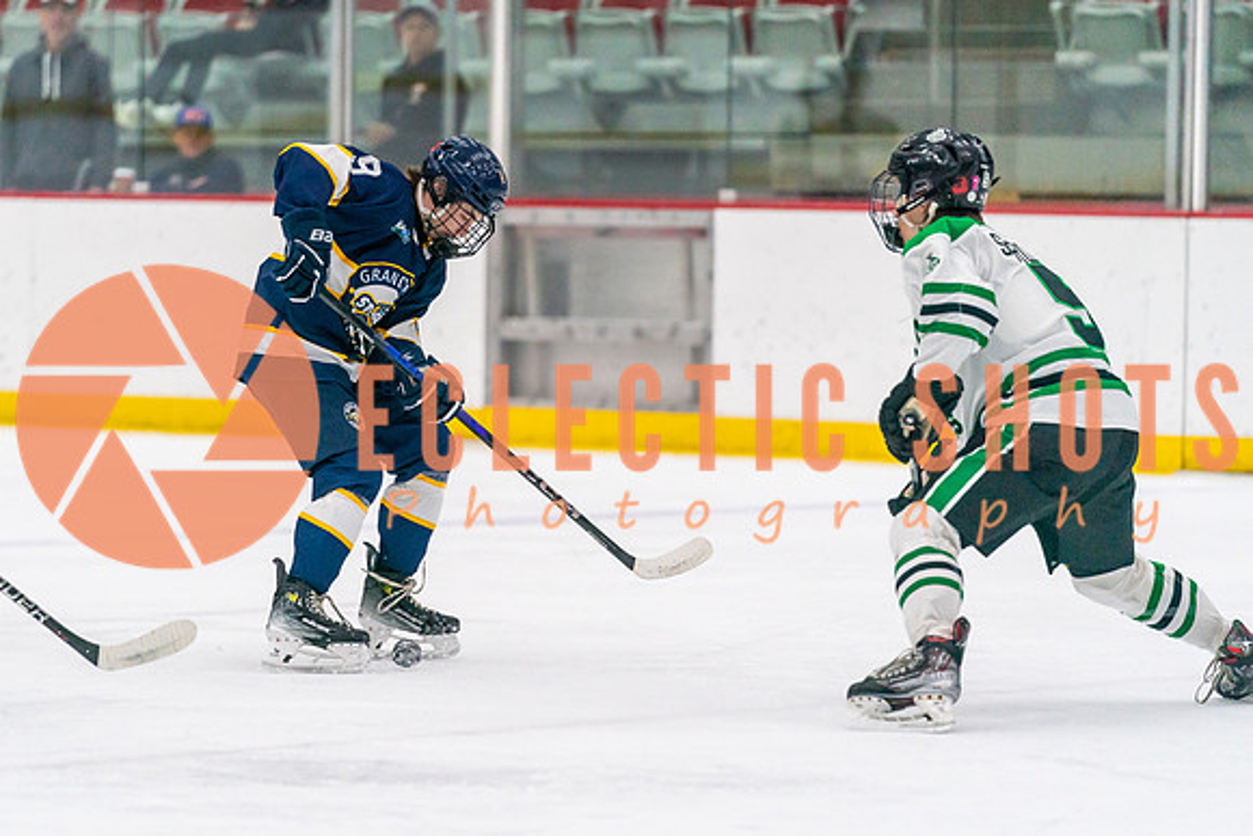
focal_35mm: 234
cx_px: 502
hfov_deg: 8.8
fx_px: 8143
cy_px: 418
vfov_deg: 5.9
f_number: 2.8
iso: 3200
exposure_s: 1/1250
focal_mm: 195
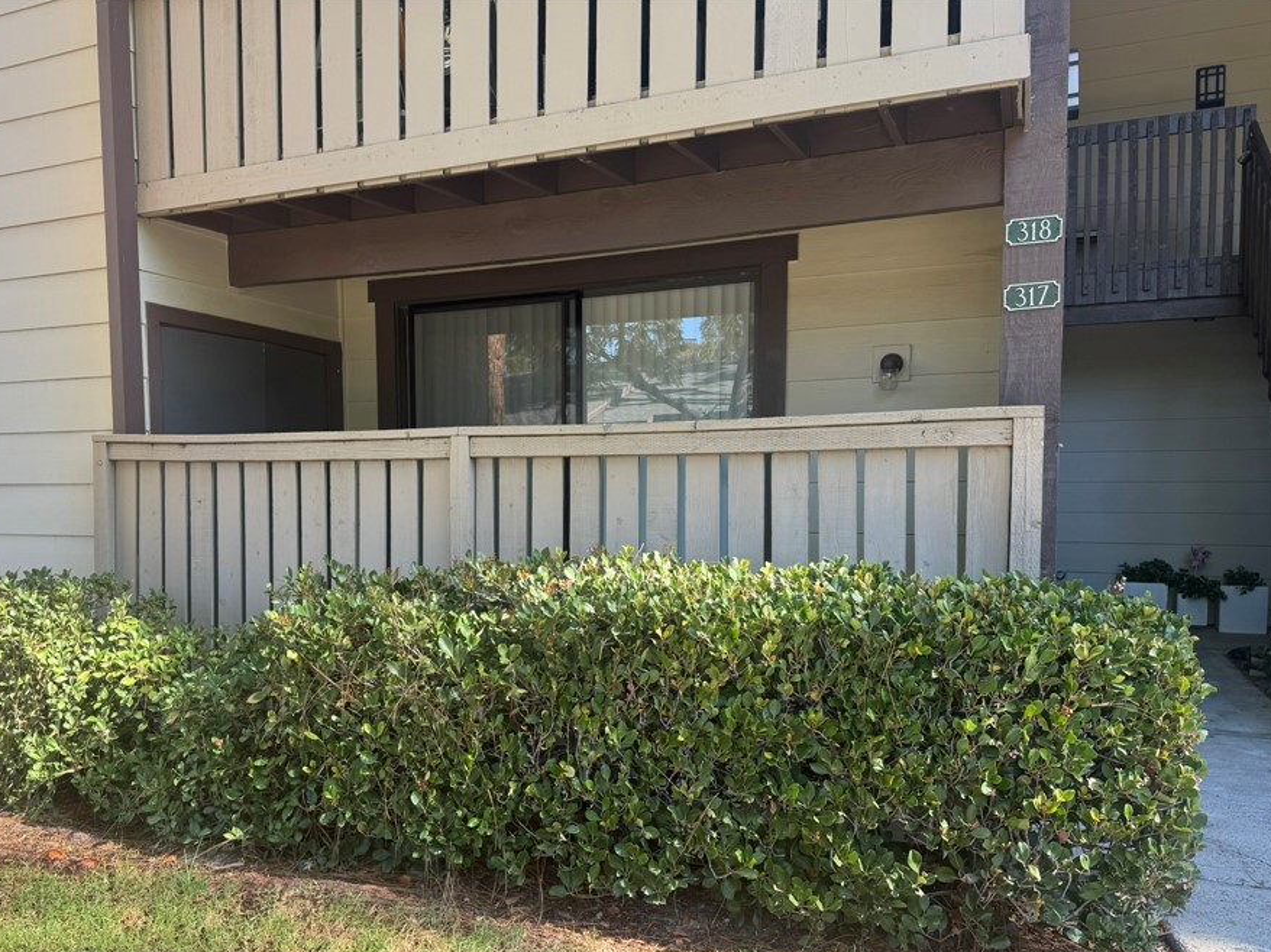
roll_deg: +0.9
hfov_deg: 63.1
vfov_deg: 49.5
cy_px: 551
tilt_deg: -4.2
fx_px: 1028
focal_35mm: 28
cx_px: 539
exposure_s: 1/331
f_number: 1.78
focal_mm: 6.76
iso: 80
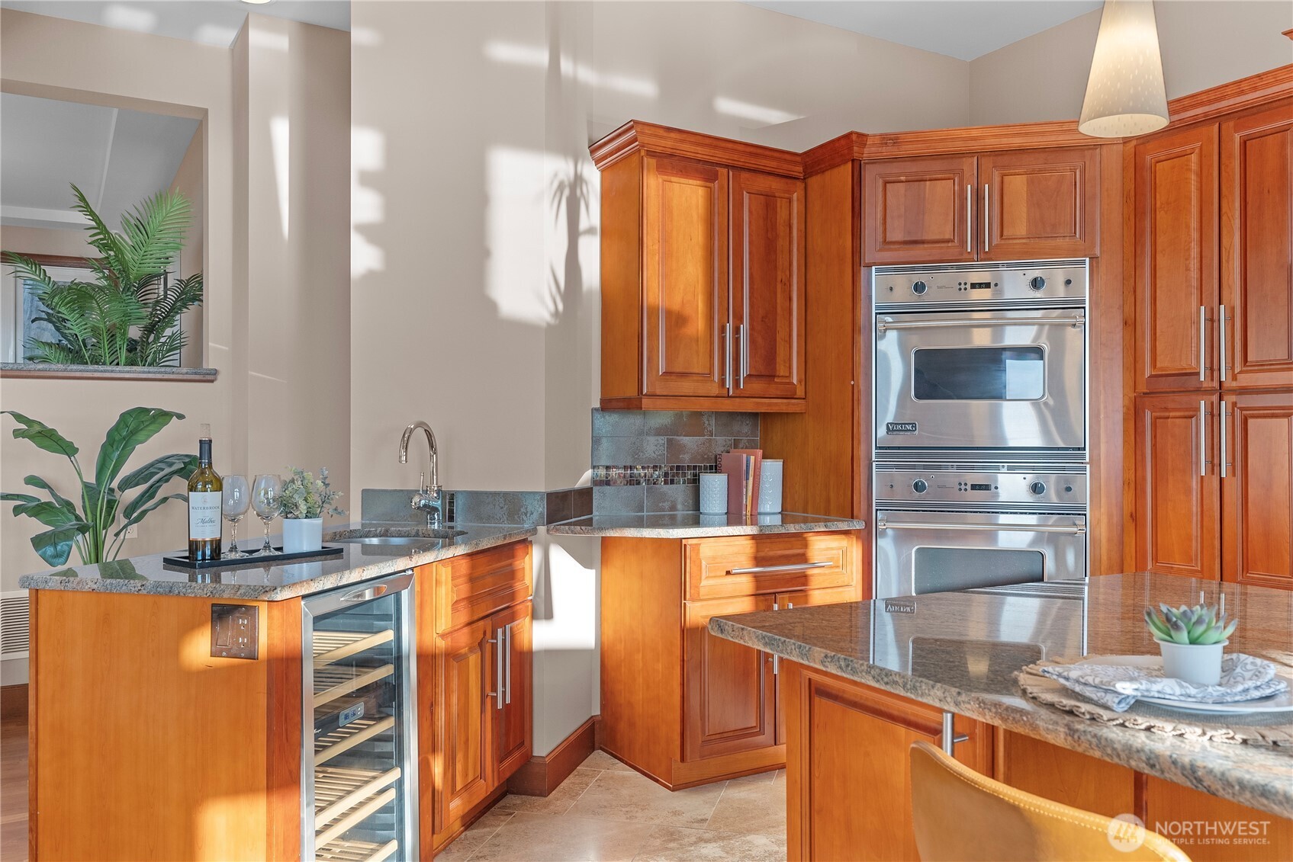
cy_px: 431
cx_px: 646
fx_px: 970
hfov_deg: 67.4
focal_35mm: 27
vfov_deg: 48.0
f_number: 7.1
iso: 640
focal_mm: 27
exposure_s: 1/13
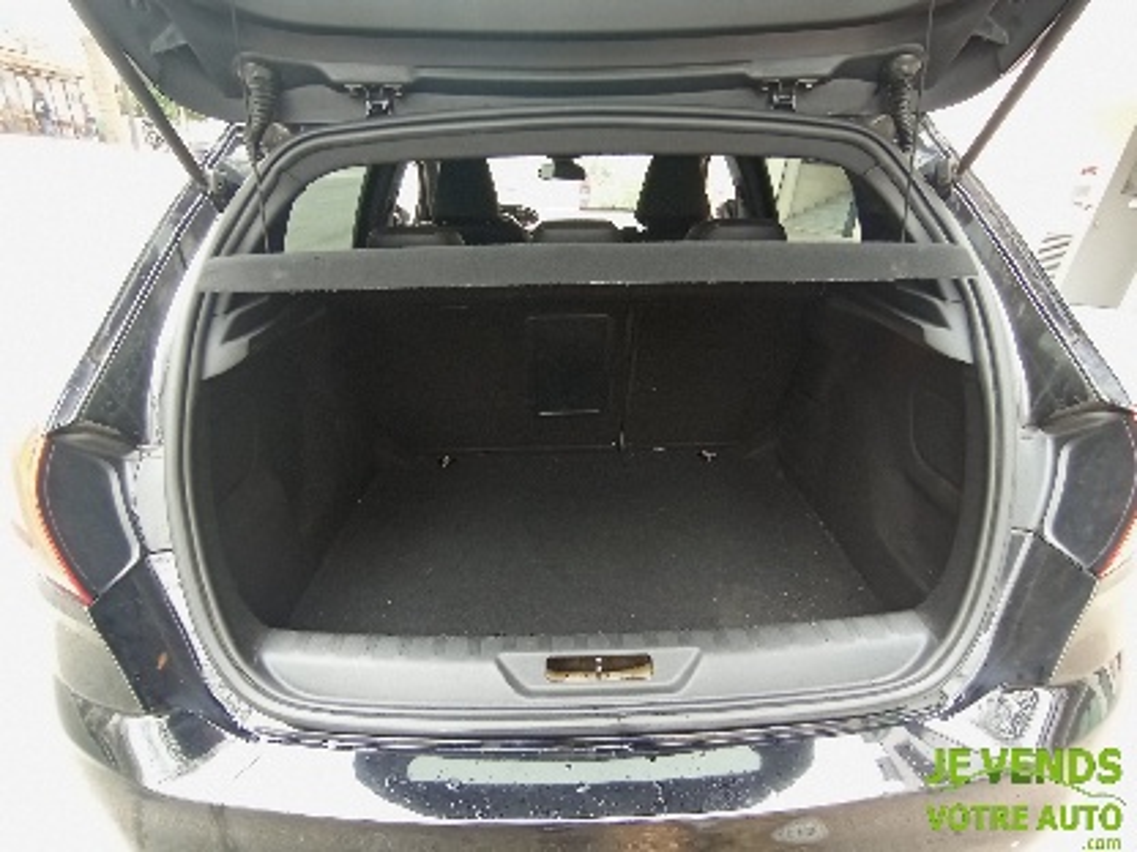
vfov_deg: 78.1
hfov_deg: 94.5
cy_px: 426
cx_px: 568
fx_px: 526
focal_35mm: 16
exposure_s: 1/50
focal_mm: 1.65
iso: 99
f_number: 2.2
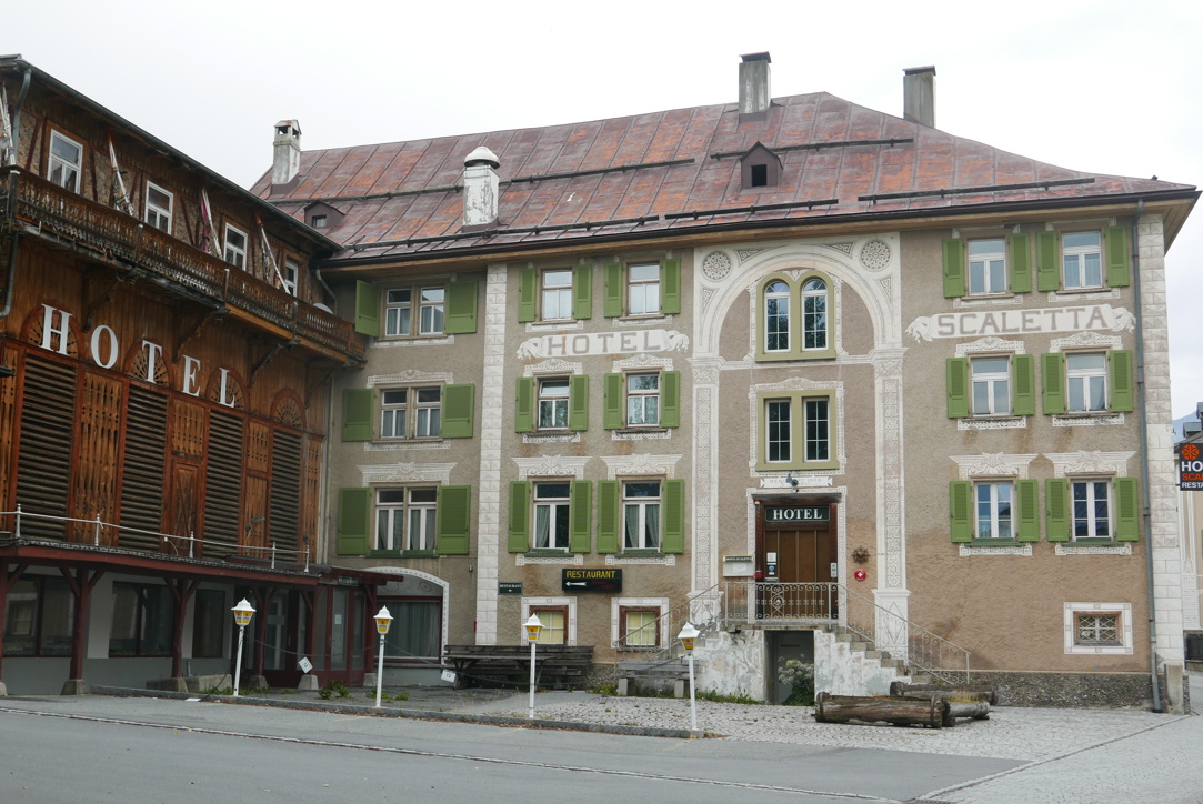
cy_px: 443
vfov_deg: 31.9
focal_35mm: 42
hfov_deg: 46.3
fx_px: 1405
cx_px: 559
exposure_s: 1/125
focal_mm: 17.2
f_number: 5.6
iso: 200
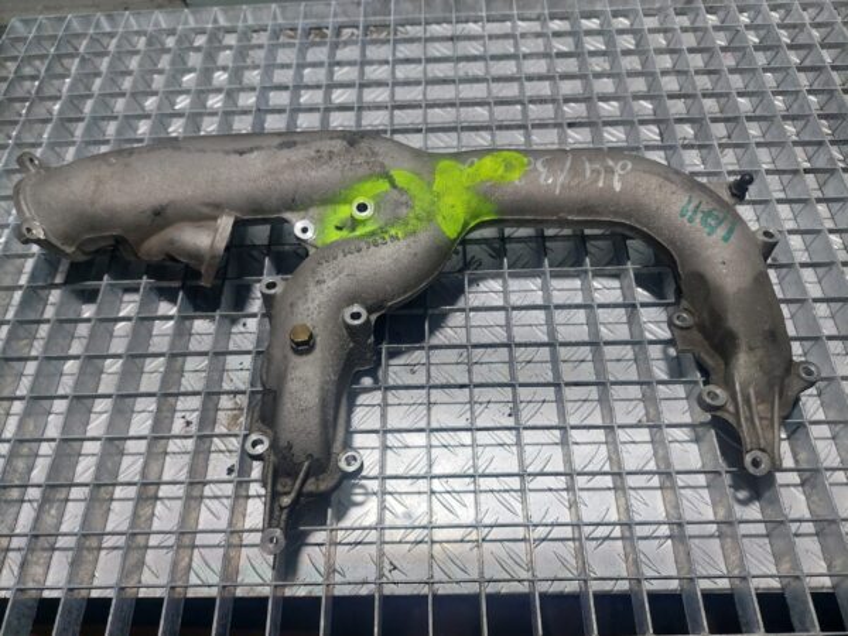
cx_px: 424
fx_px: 612
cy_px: 318
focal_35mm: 25
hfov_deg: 69.4
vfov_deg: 54.9
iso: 40
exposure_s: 1/115
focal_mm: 5.23
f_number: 1.8
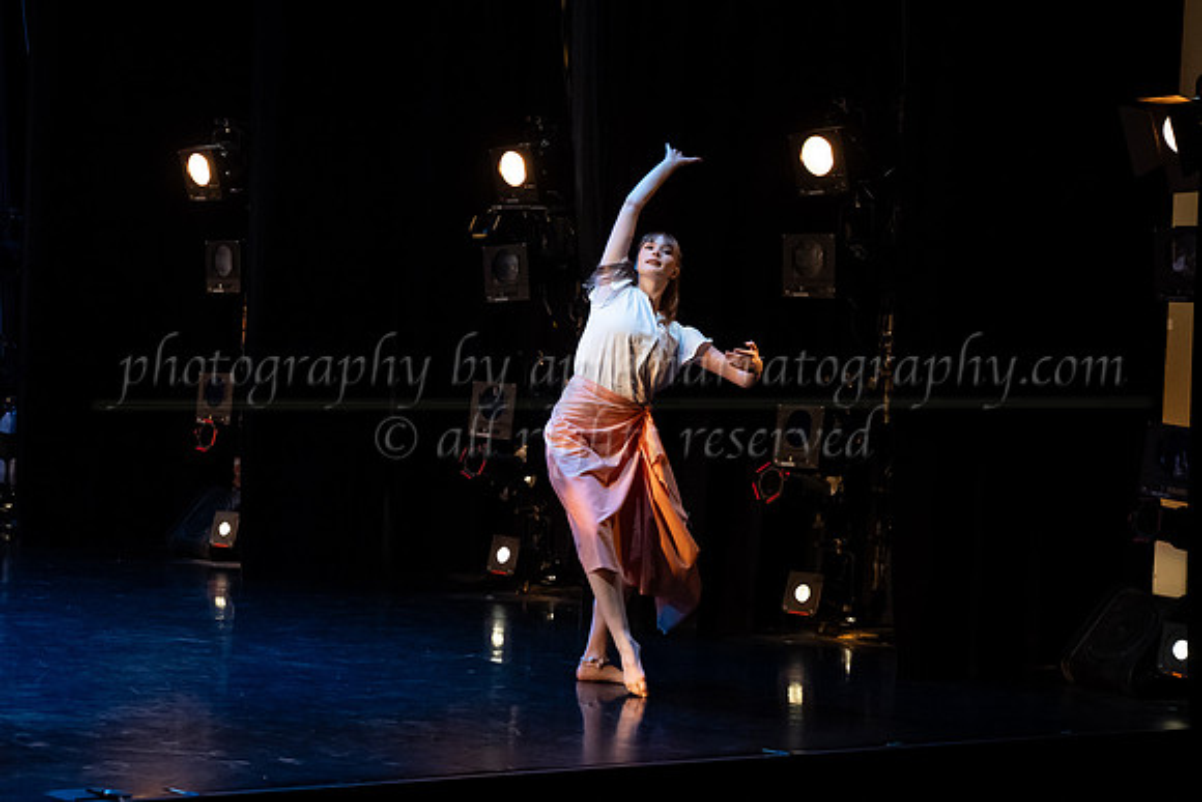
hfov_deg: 26.5
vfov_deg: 17.9
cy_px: 329
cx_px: 432
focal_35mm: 76
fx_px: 2540
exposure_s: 1/400
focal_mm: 59
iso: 4000
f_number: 4
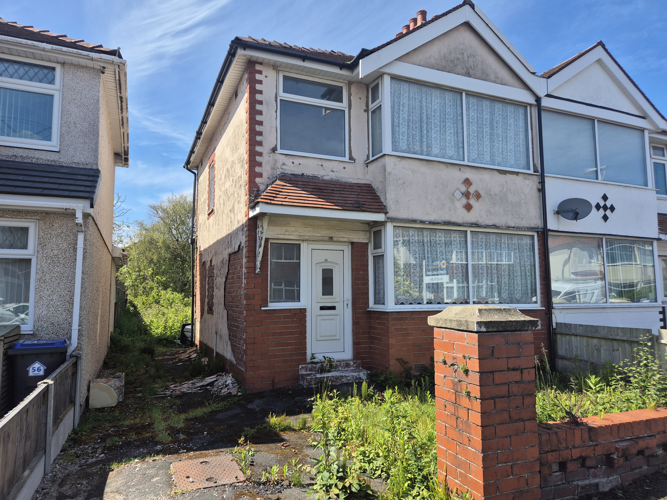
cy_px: 250
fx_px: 443
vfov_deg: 58.9
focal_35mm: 23
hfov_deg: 73.9
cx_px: 334
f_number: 1.8
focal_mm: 5.4
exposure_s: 1/1116
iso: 25
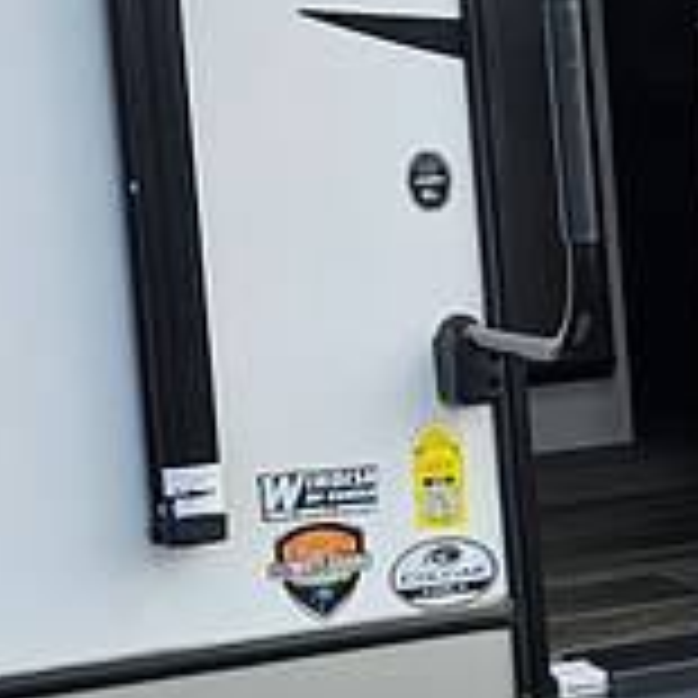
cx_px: 919
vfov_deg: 13.3
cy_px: 423
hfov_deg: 12.9
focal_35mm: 131
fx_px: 2989
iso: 25
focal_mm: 5.4
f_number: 1.8
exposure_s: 1/563
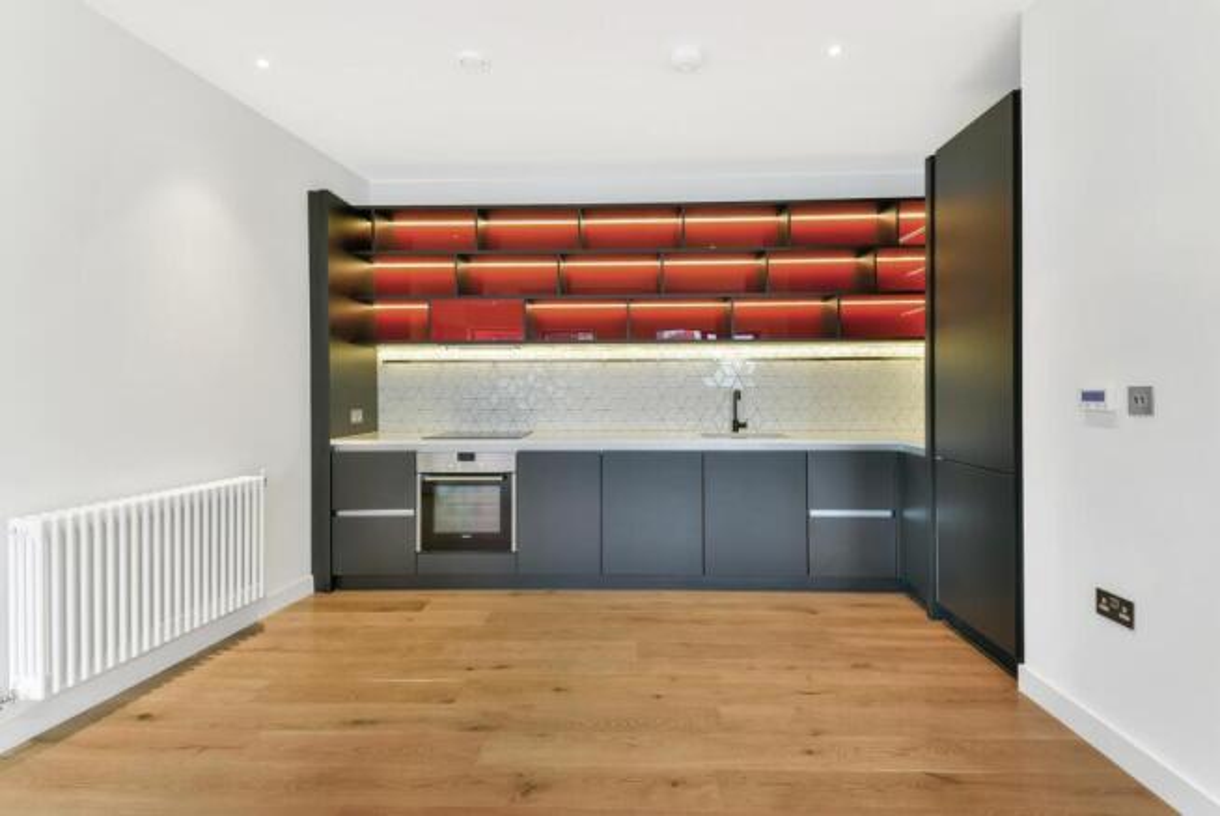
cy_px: 408
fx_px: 576
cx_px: 610
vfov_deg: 70.5
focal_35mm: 17
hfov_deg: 93.2
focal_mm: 17
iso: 200
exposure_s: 1
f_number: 16
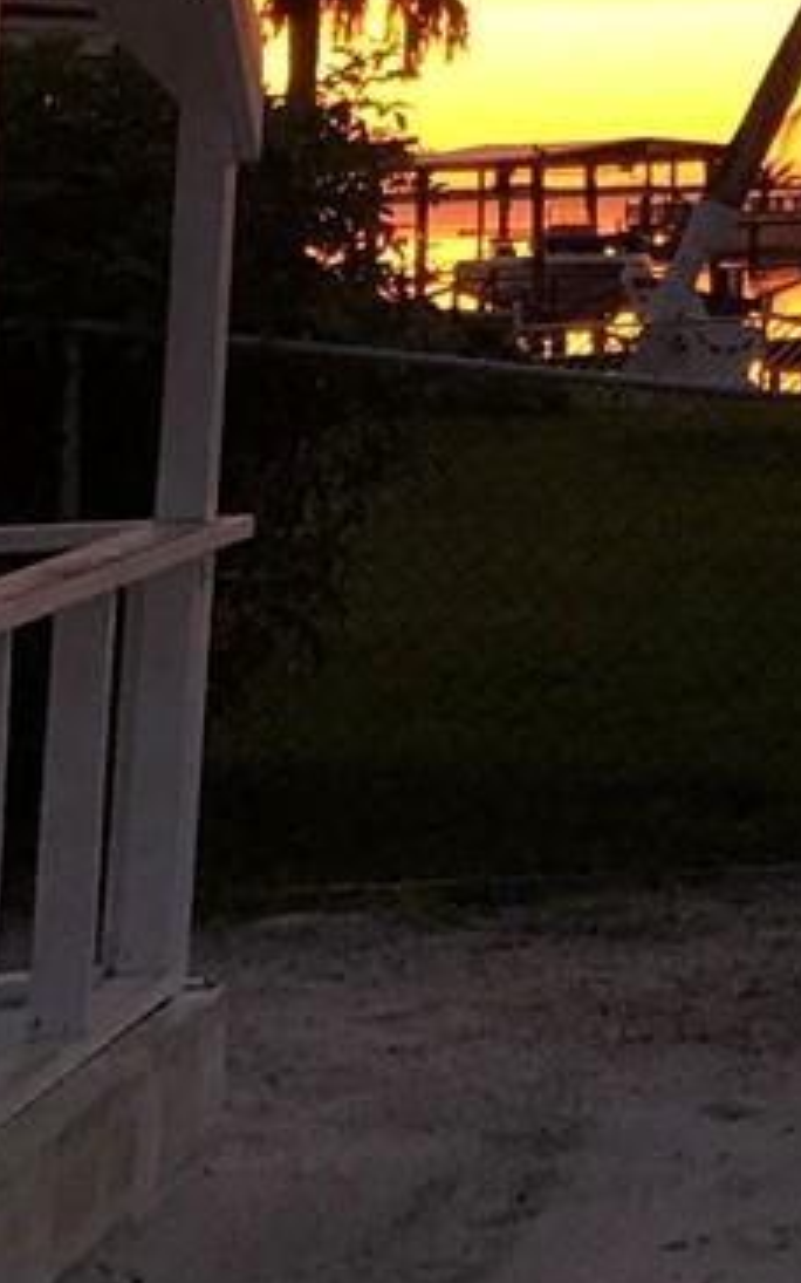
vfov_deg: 15.0
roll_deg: +2.3
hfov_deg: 9.0
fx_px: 4542
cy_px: -615
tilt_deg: +10.0
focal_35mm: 130
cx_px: 1946
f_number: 1.8
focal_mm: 4
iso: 32
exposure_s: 1/24
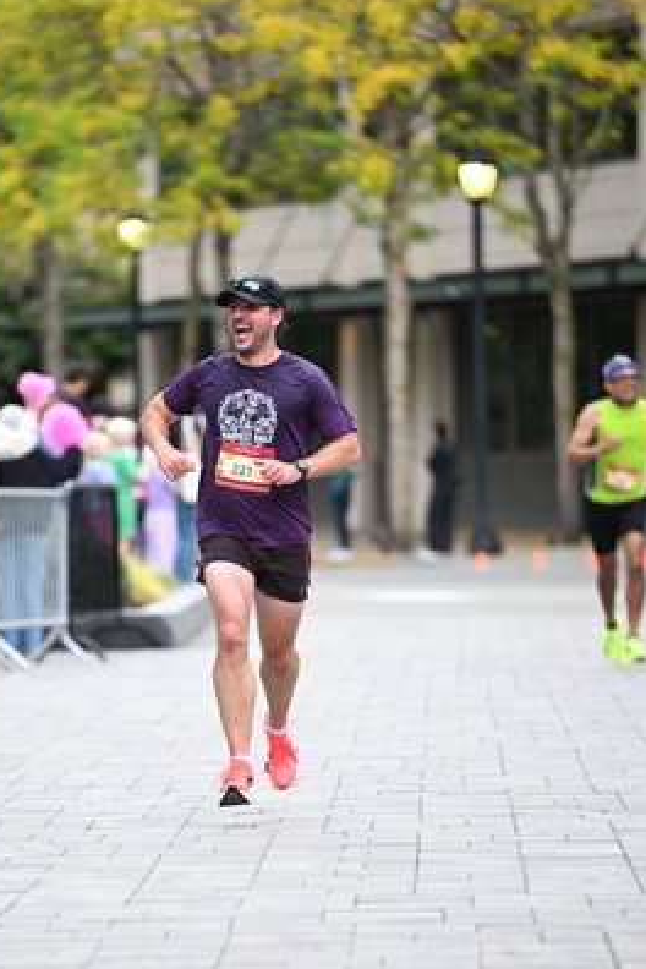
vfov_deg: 8.5
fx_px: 6540
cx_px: 219
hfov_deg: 5.7
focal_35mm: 243
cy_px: 666
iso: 1250
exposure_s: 1/1600
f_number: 2.8
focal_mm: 175
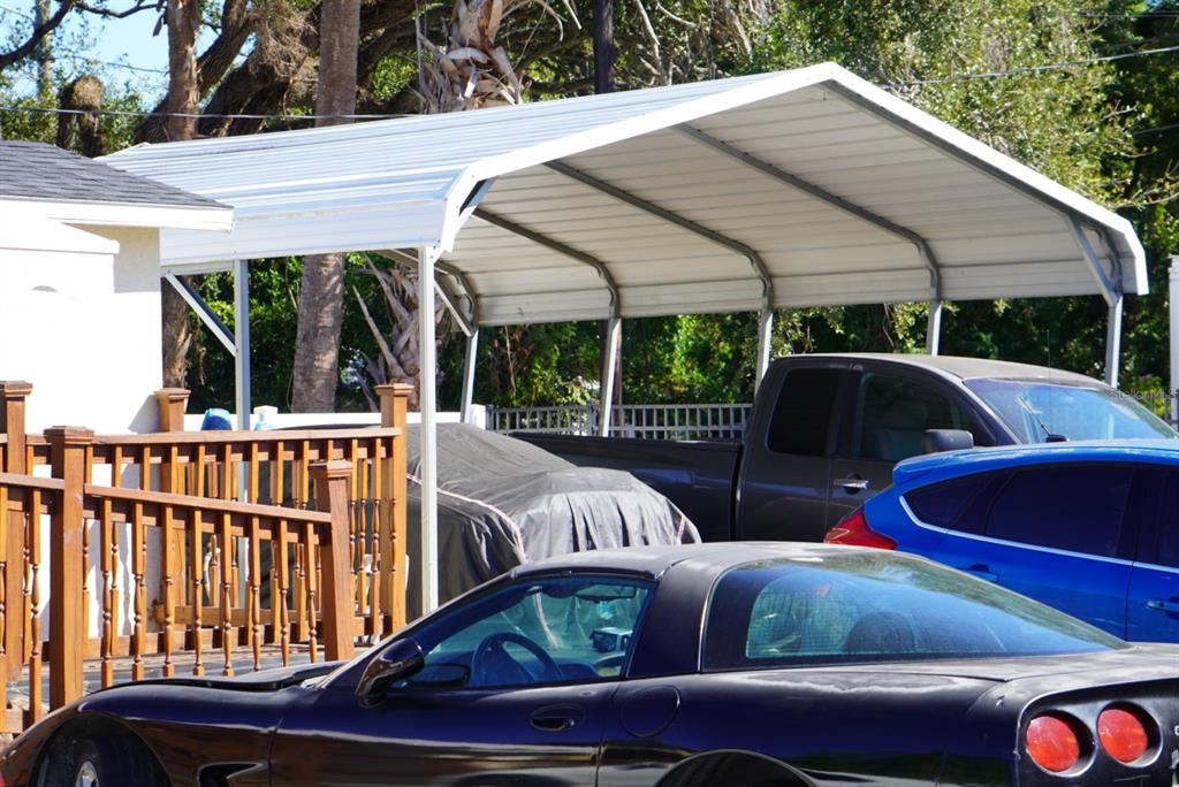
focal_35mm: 105
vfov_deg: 13.1
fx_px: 3441
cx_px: 590
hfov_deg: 19.4
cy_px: 394
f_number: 5.6
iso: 100
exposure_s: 1/200
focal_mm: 70
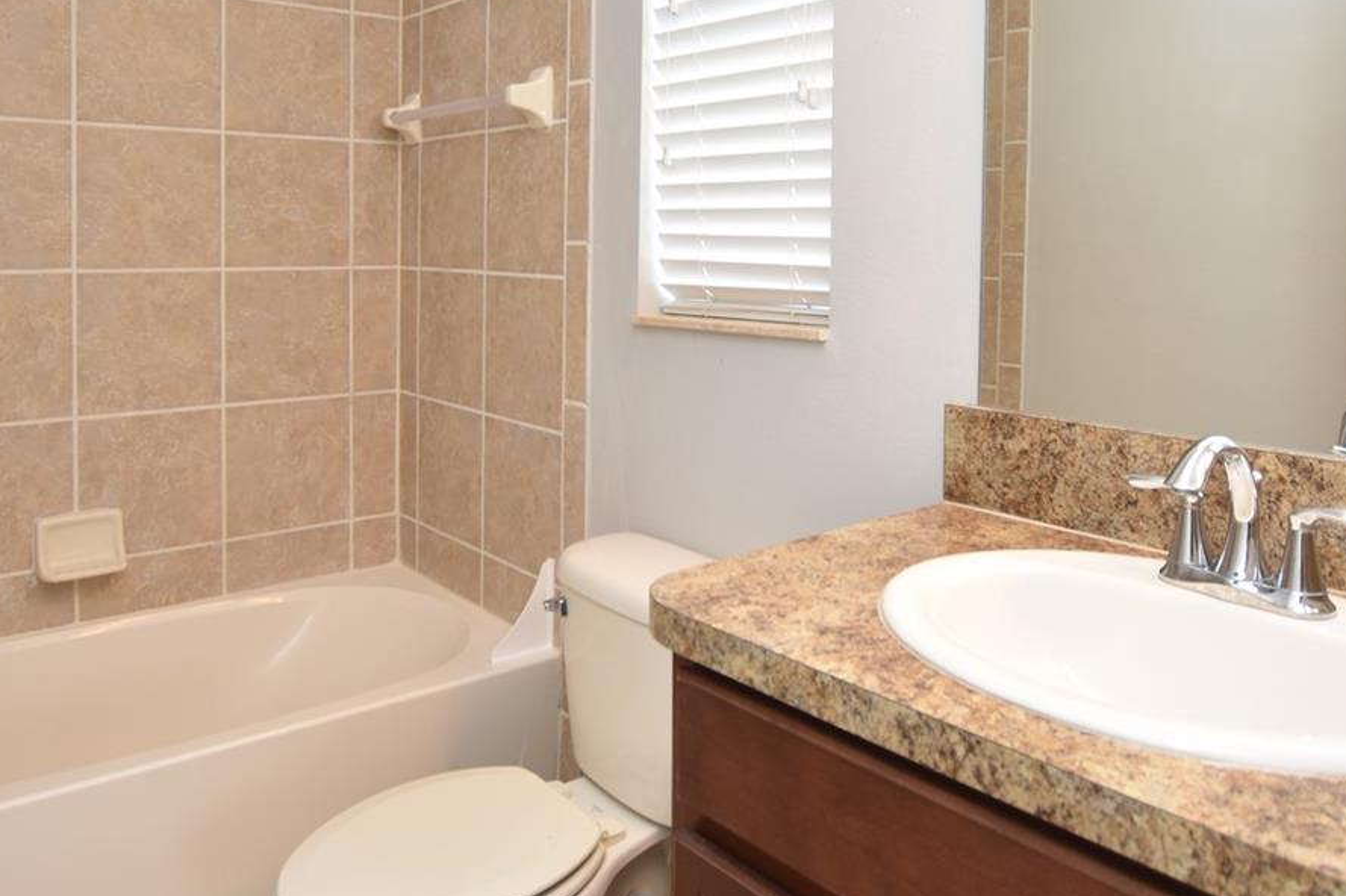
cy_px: 257
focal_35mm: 27
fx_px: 1009
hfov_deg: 67.3
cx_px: 618
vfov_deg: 46.7
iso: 200
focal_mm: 10
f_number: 4
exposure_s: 1/60
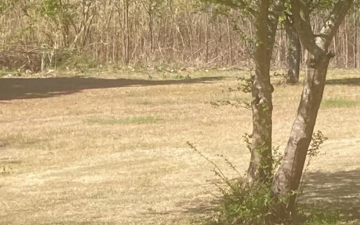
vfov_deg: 8.9
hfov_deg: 12.1
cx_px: 794
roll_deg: +1.1
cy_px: -45
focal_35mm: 146
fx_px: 1432
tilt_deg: +1.9
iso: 20
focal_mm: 3.99
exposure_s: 1/1130
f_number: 1.8
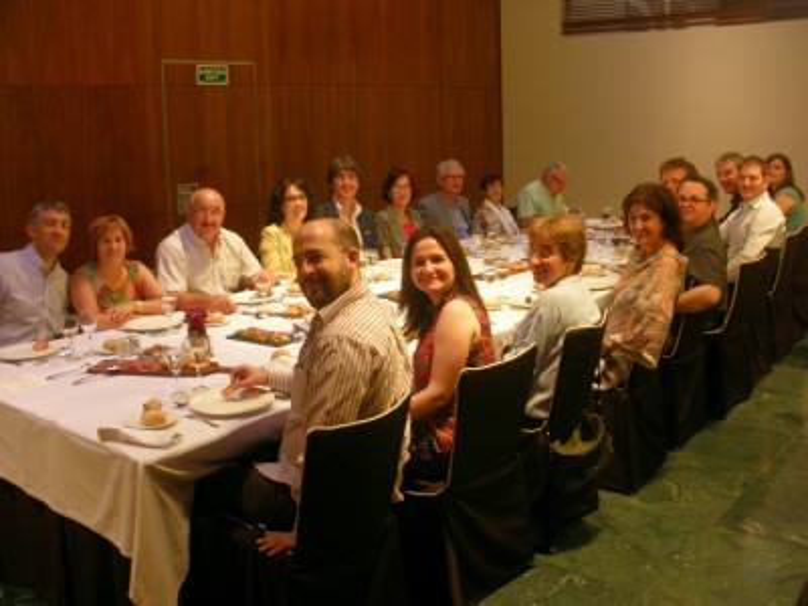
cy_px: 303
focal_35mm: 36
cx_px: 404
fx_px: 840
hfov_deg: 51.4
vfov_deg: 39.7
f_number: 3.5
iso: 160
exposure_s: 1/10
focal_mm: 6.3
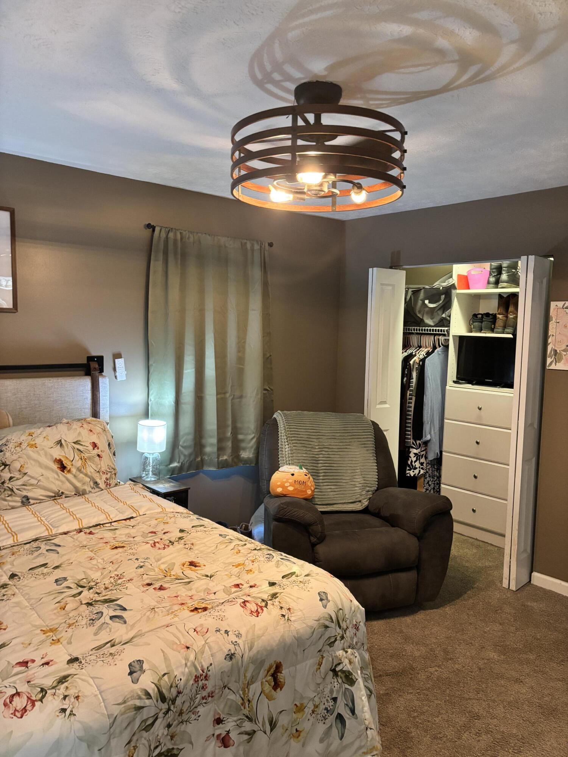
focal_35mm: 26
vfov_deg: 67.3
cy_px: 378
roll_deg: -1.6
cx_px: 284
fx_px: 569
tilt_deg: -6.2
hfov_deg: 53.1
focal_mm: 5.96
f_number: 1.6
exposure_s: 1/40
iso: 400
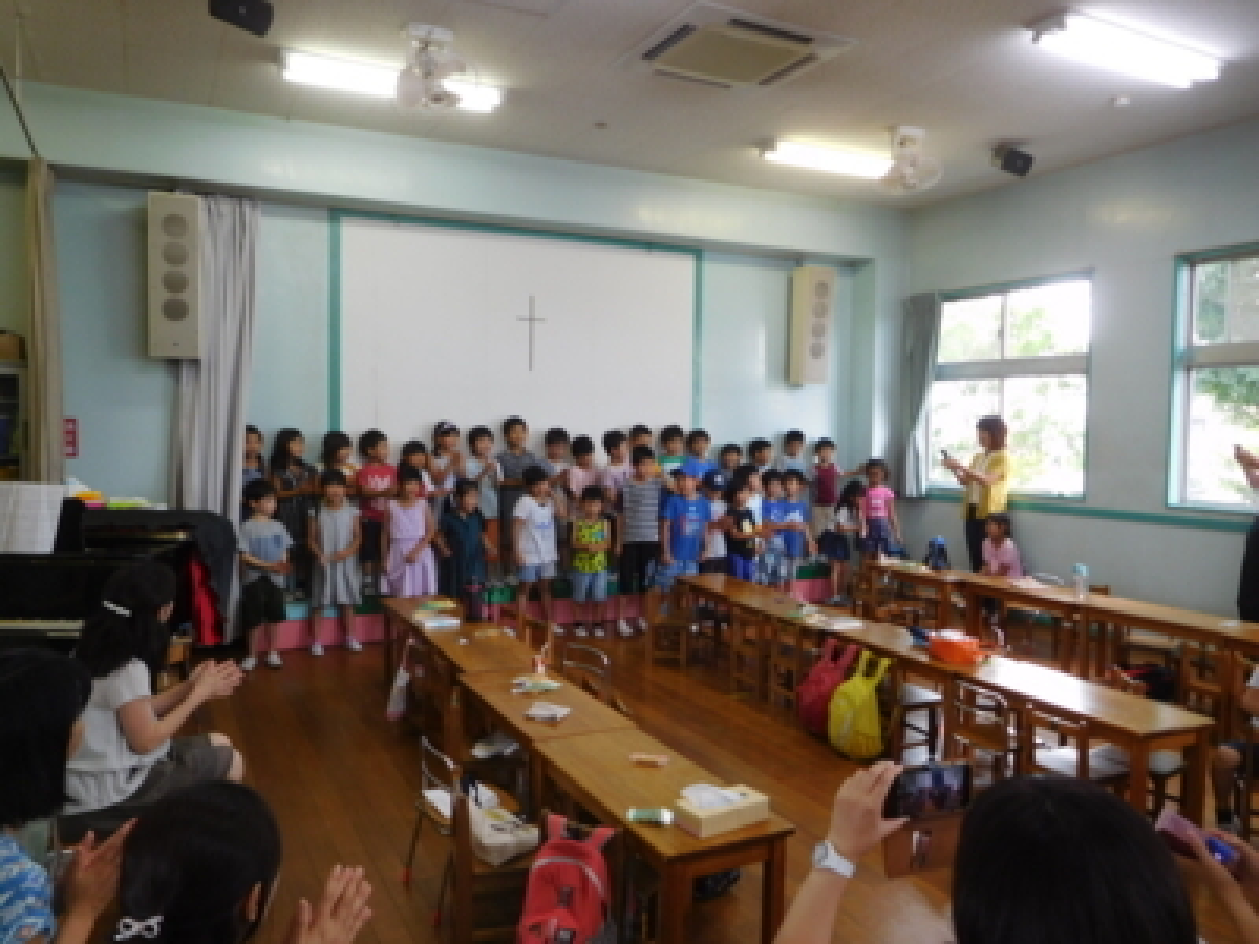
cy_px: 472
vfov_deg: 54.9
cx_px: 630
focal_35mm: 25
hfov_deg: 69.4
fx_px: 909
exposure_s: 1/2000
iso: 140
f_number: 3.4
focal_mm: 4.5
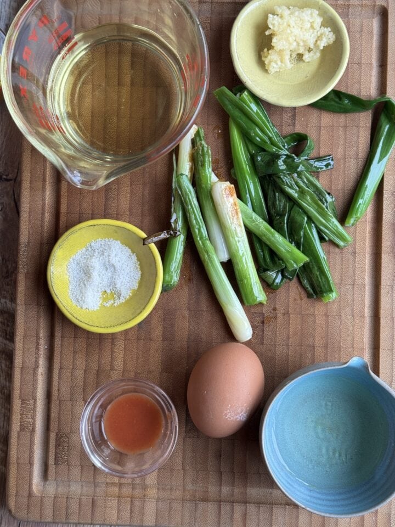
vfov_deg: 39.7
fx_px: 730
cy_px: 264
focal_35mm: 48
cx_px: 198
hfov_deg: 30.3
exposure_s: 1/60
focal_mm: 6.76
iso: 125
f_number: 1.78
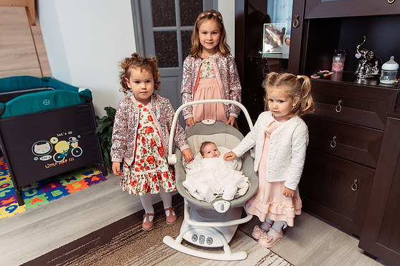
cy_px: 128
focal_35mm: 25
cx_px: 208
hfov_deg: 71.5
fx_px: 278
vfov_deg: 51.2
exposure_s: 1/125
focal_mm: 24
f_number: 3.2
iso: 800
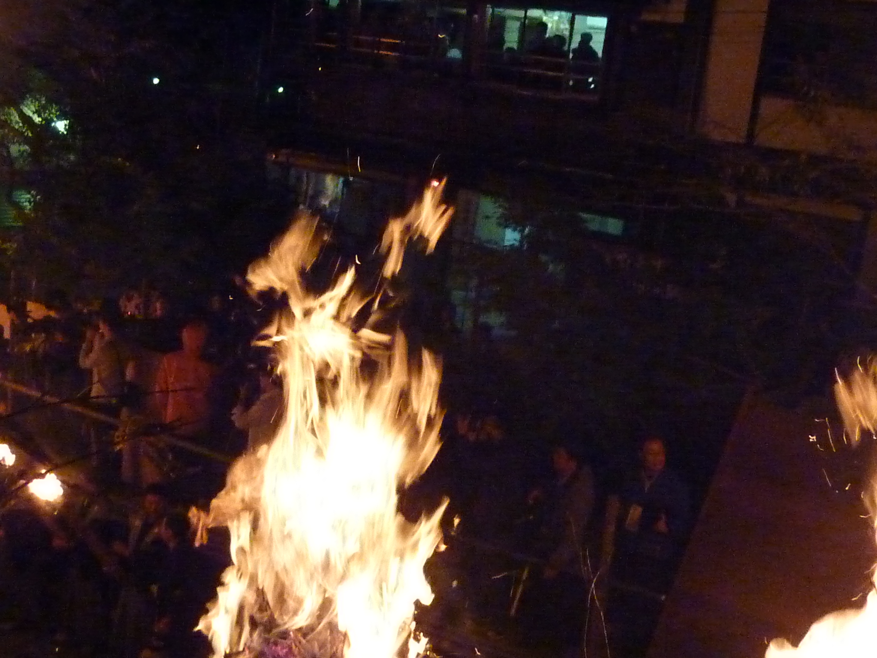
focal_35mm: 48
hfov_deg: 39.7
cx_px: 438
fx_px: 1216
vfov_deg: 30.3
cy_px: 329
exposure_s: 1/50
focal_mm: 4.4
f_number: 3.3
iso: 800
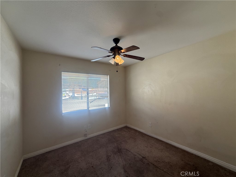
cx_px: 118
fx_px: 95
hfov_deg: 102.1
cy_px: 88
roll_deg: +1.5
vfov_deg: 85.7
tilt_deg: +1.1
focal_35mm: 14
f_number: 2.2
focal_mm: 2.22
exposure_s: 1/152
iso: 50
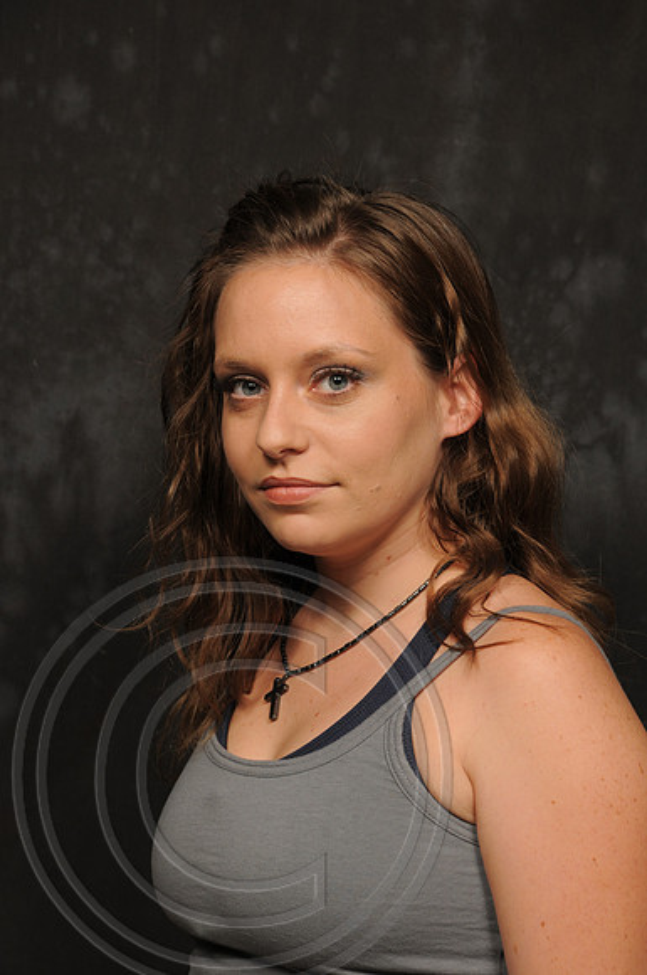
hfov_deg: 12.1
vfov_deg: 18.2
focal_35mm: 112
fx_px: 3042
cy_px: 488
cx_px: 324
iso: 200
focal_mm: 75
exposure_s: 1/100
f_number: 7.1
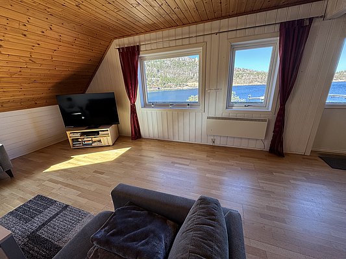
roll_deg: +2.1
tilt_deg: -17.2
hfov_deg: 102.1
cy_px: 130
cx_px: 173
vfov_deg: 85.7
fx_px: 140
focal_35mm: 14
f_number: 2.2
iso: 40
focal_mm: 2.22
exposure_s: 1/100
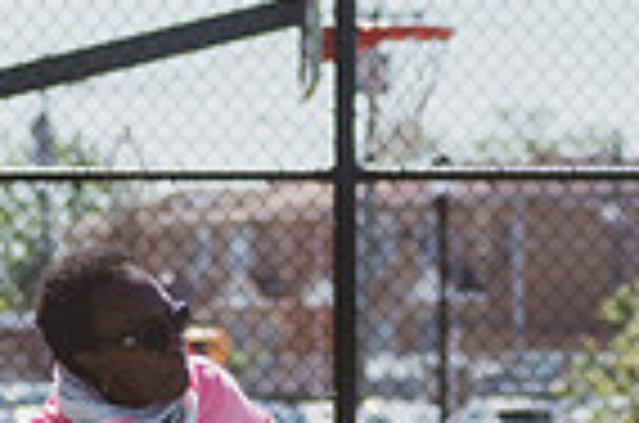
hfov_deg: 5.8
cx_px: 55
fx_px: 6323
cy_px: 633
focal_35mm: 357
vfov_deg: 3.8
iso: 200
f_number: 3.5
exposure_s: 1/3200
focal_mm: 80
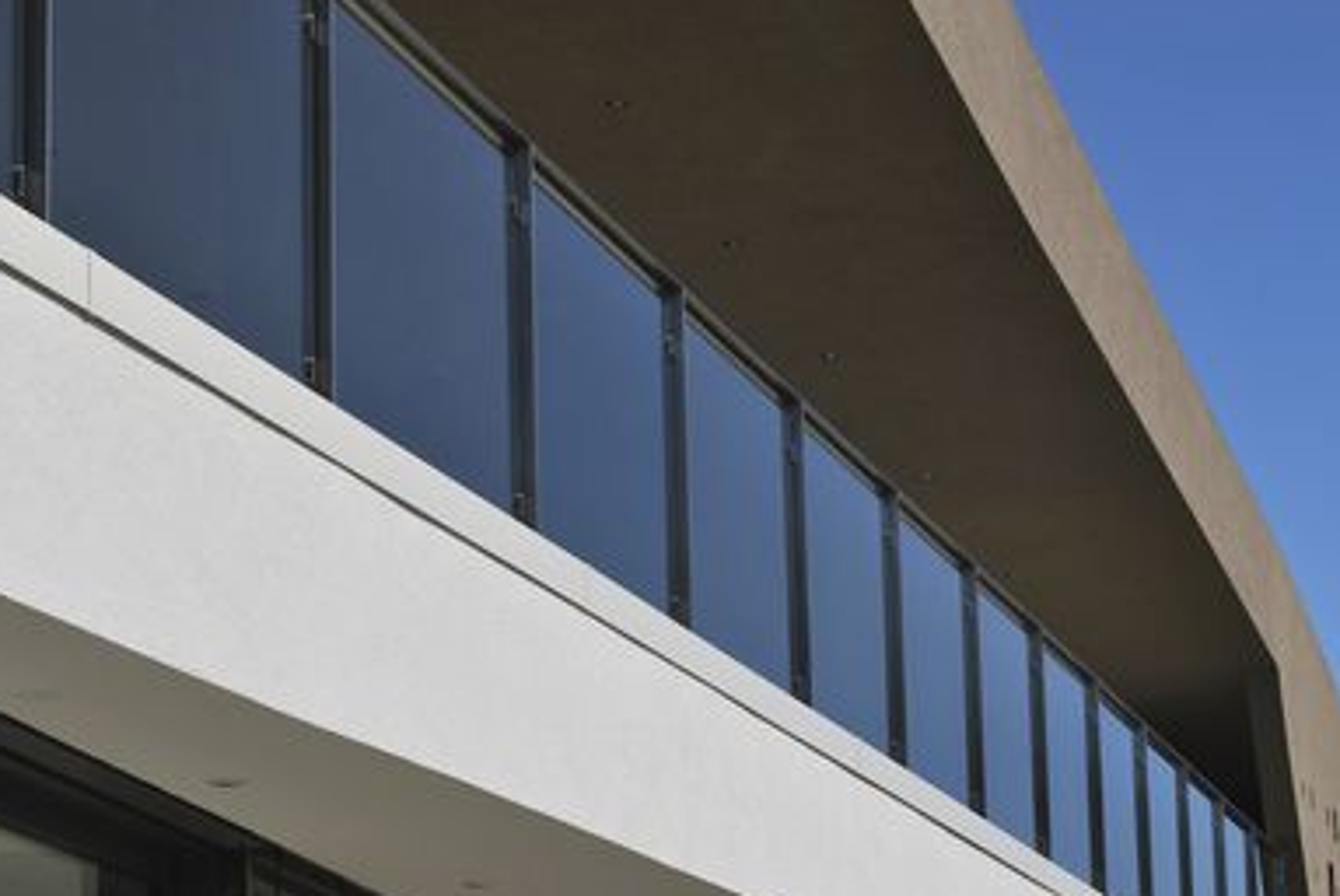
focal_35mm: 108
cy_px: 546
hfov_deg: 19.0
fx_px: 4010
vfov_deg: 12.7
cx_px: 714
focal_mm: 55
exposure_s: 1/320
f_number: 9
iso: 100
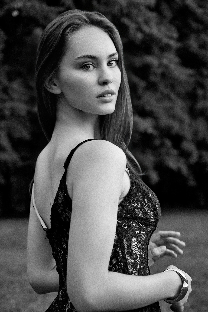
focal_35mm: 70
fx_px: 607
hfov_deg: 19.5
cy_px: 156
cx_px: 104
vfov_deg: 28.8
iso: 125
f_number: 5.6
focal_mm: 70
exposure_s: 1/125
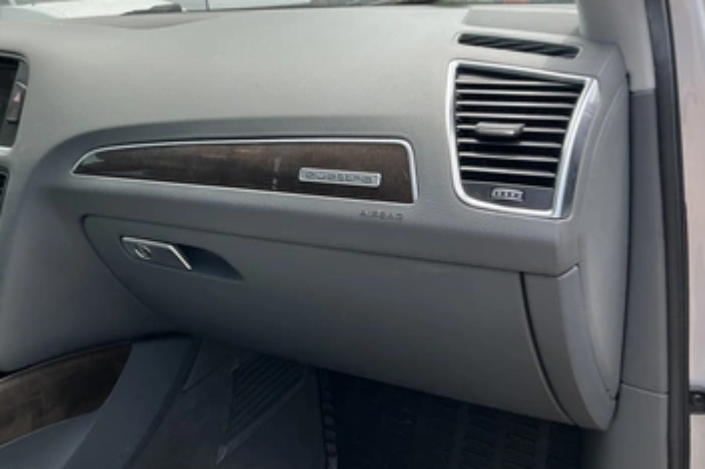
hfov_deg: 57.2
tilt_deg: -12.7
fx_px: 646
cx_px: 330
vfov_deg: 39.7
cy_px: 176
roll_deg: +0.6
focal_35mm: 33
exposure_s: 1/391
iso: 25
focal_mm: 3
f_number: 1.8
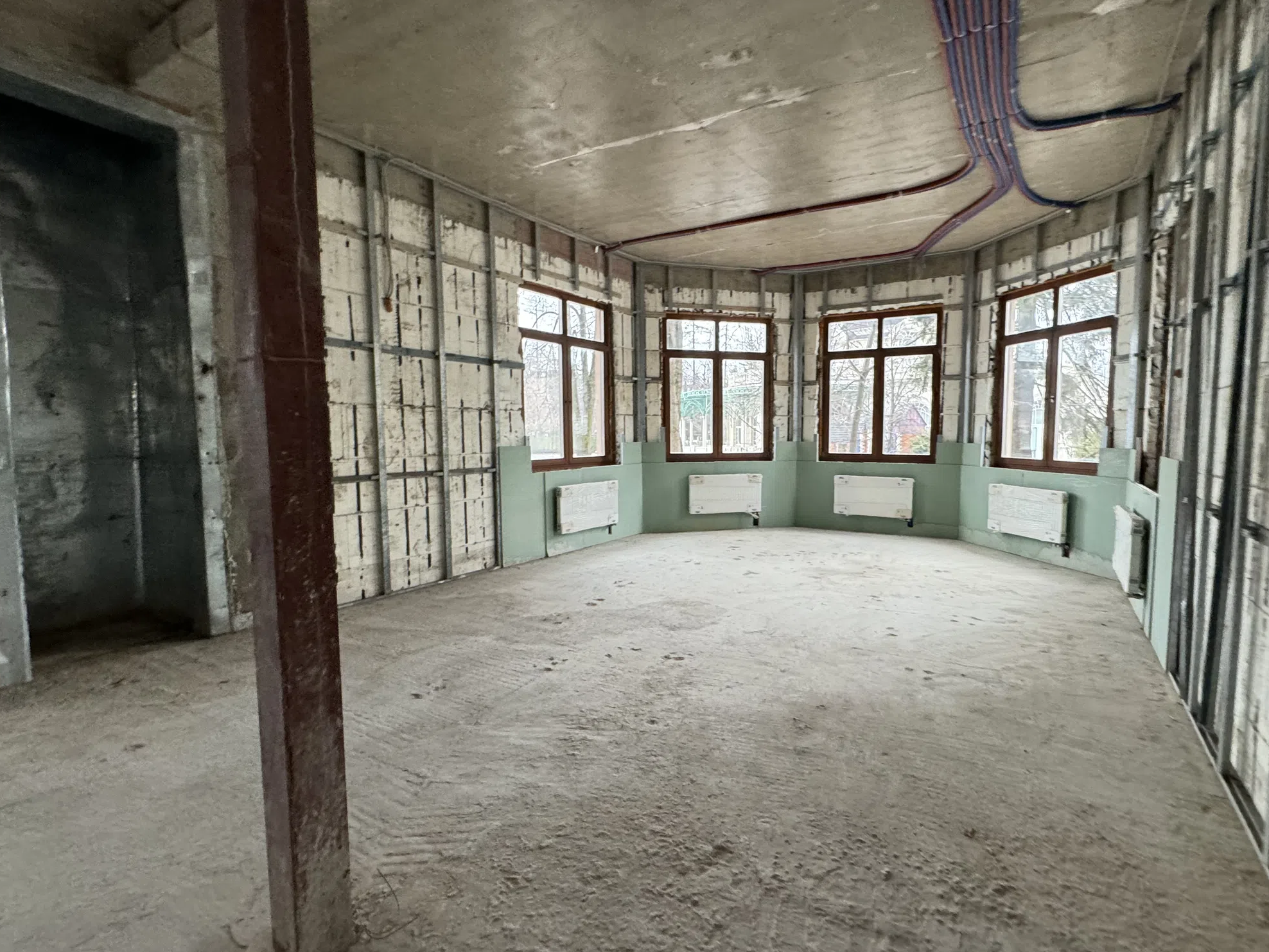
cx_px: 700
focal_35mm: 17
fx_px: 623
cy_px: 486
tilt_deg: -3.4
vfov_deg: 74.7
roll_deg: +0.3
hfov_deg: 90.7
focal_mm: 2.22
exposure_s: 1/60
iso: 500
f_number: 2.2
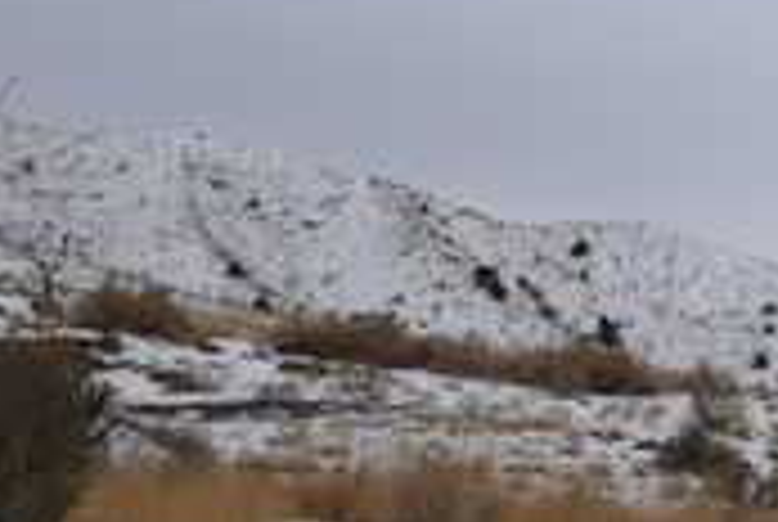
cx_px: 1147
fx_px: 2165
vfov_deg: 13.7
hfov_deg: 18.2
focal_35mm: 100
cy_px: 248
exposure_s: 1/400
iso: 200
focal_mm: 18
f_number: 10
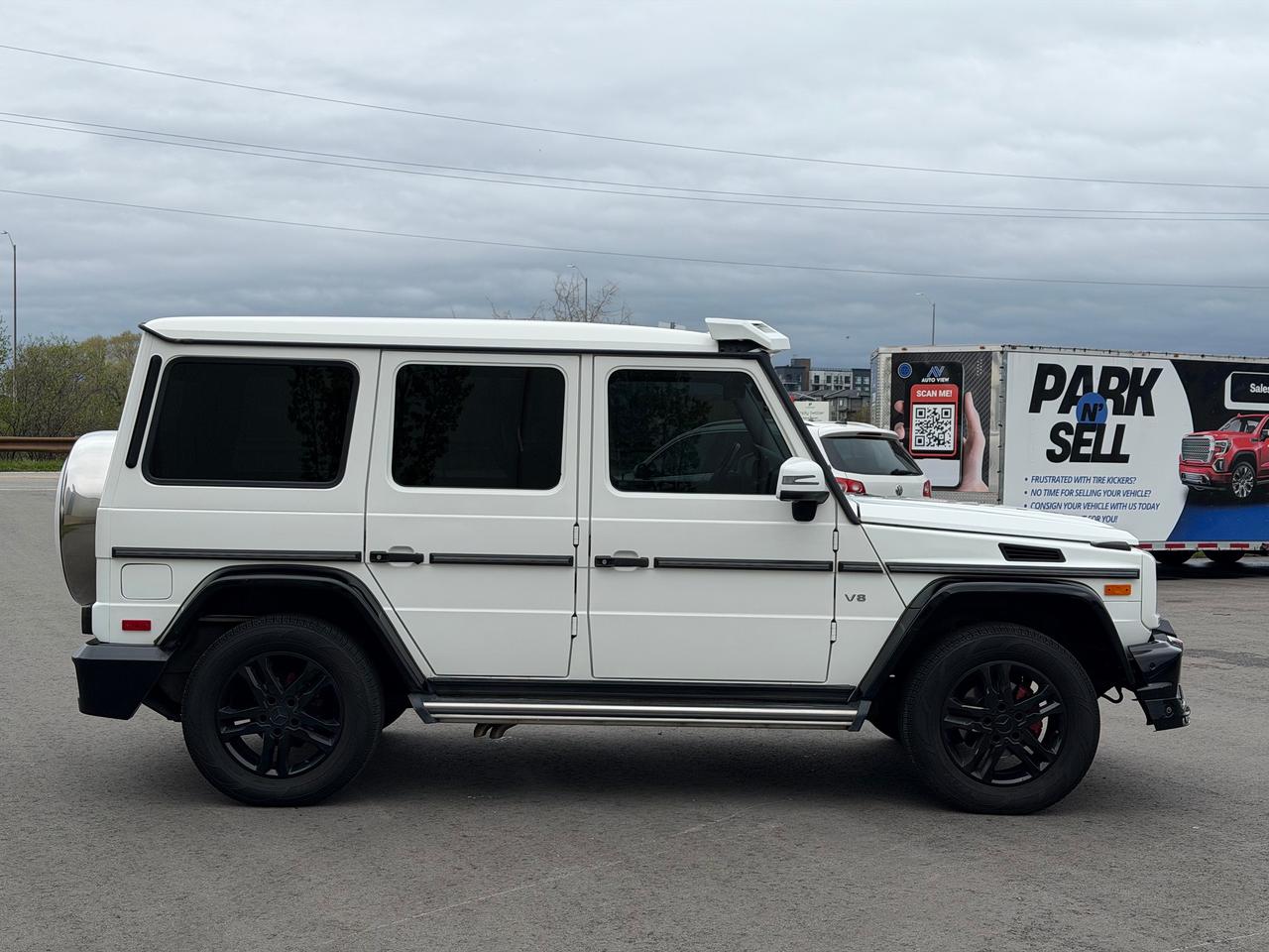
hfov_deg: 39.7
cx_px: 634
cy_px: 476
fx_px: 1760
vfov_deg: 30.3
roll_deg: -0.2
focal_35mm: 48
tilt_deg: -0.4
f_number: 1.78
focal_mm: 6.76
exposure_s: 1/2273
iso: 64
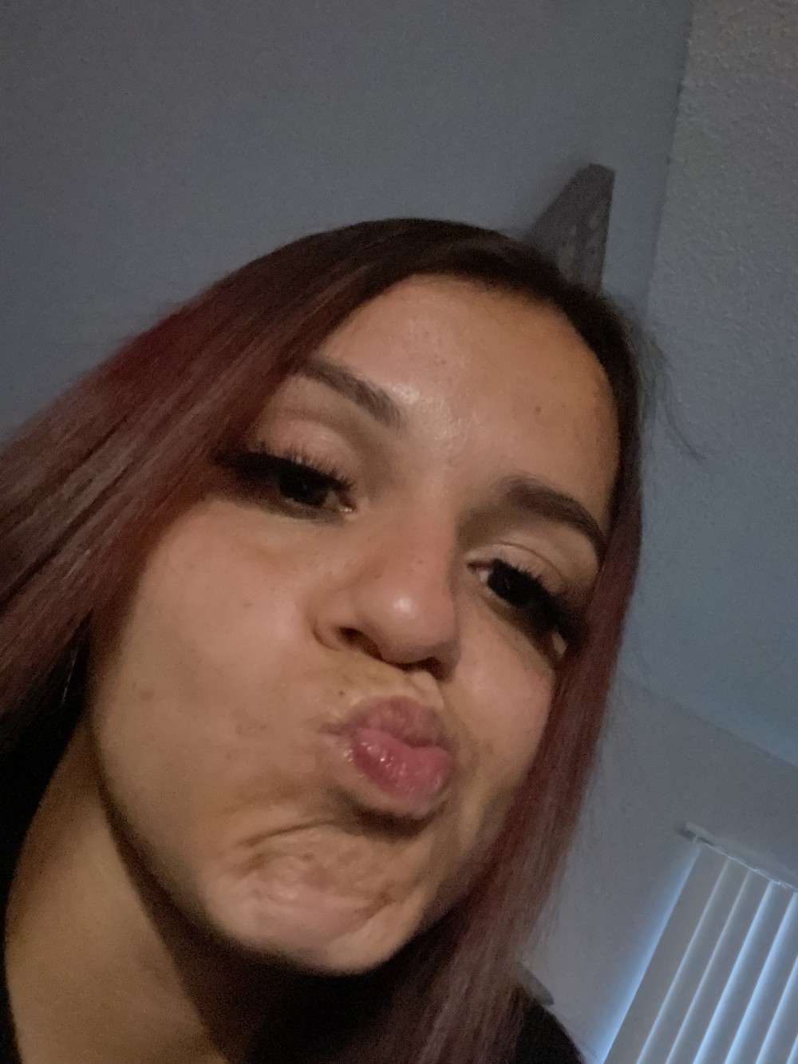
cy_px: 532
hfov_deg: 46.8
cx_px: 399
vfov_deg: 60.0
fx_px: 922
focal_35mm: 30
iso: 2000
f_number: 2.2
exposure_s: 1/15
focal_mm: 2.71
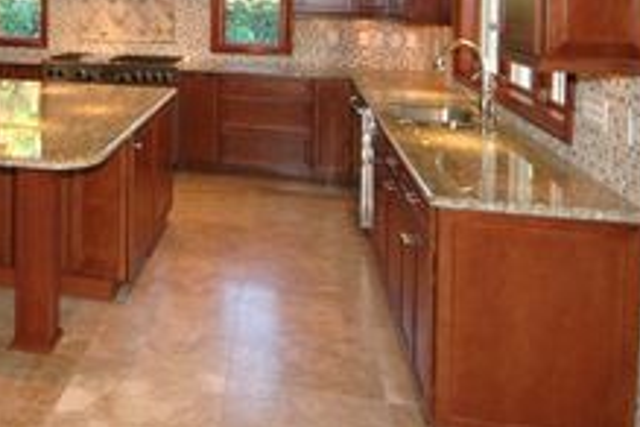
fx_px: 658
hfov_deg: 48.4
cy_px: -6
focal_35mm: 37
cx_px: 111
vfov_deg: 32.8
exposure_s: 1/60
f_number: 4
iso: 200
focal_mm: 12
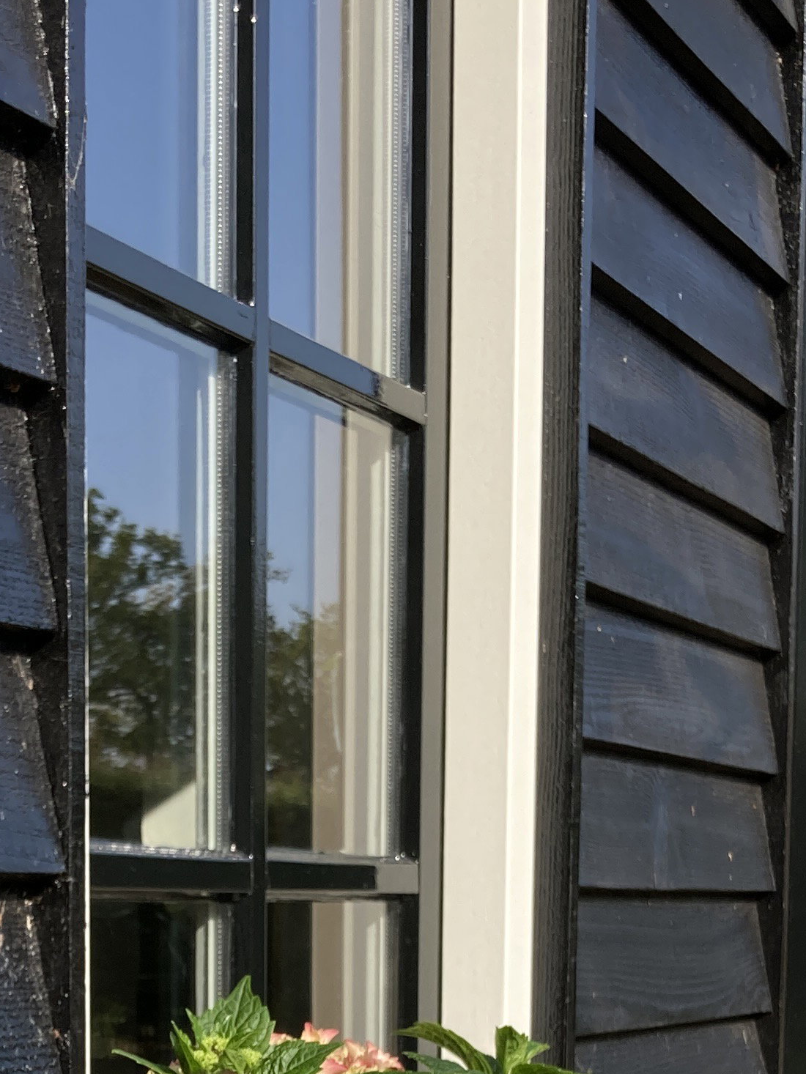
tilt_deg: -5.2
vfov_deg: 24.0
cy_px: 1122
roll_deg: -0.9
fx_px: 2390
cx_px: 188
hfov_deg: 19.0
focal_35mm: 77
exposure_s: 1/991
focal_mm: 3.99
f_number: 1.8
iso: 20
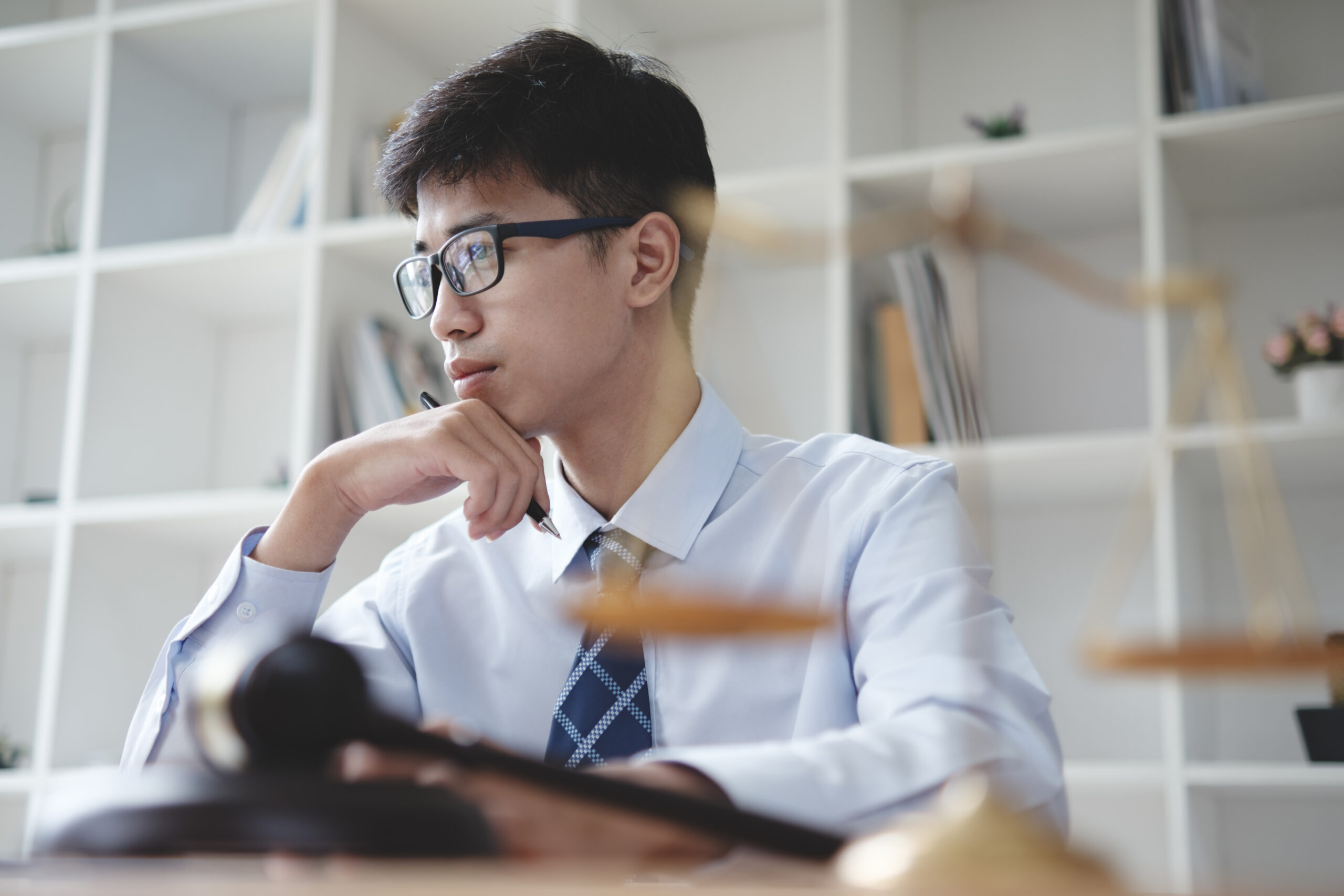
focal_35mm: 50
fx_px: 1867
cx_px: 672
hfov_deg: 39.6
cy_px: 448
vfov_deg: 27.0
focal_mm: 33
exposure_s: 1/400
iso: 160
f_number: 1.4
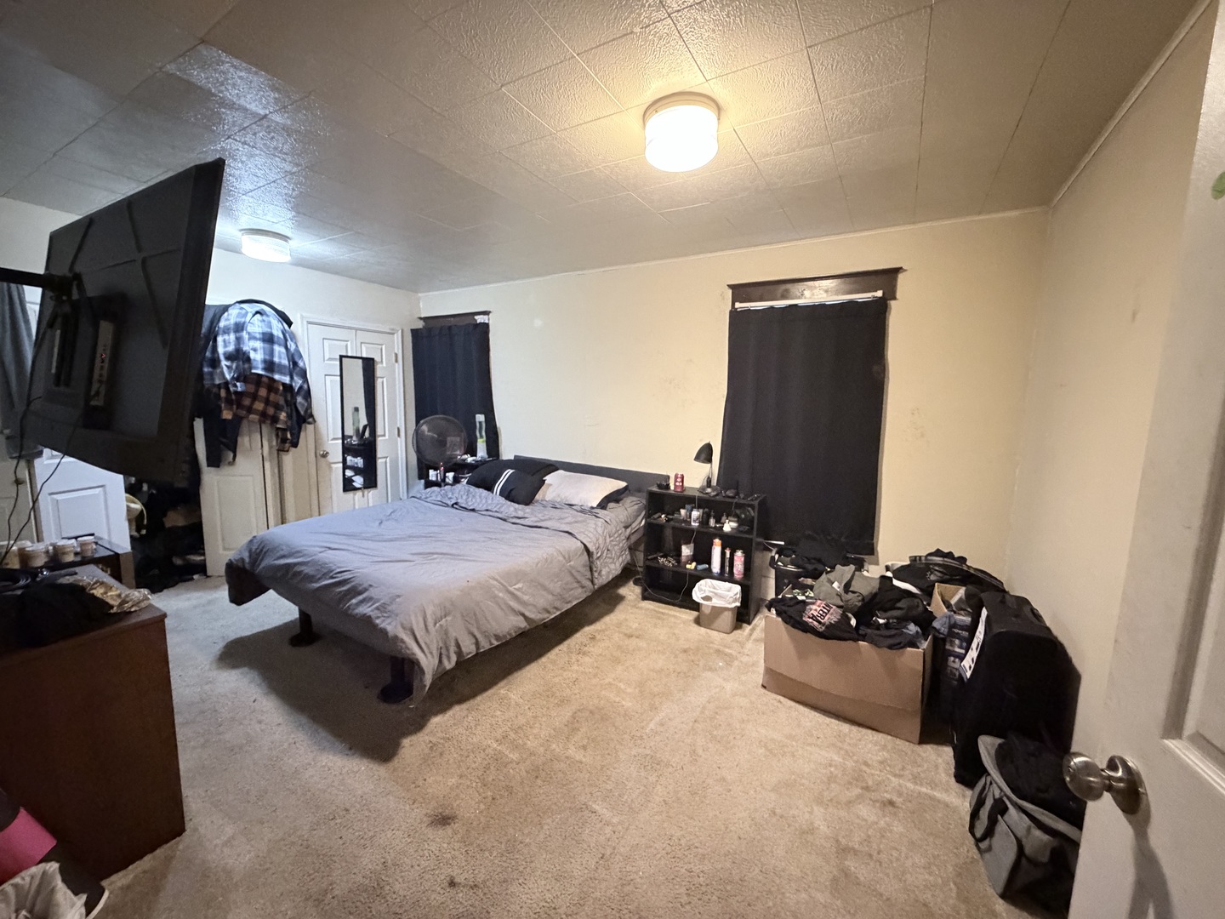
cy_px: 460
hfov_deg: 102.1
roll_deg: +0.4
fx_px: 495
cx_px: 612
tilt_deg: -6.4
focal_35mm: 14
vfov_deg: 85.7
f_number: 2.2
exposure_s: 1/40
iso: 1000
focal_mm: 2.22
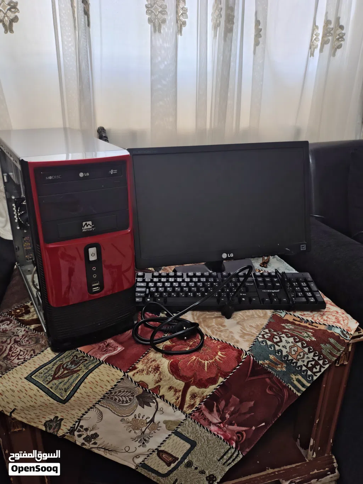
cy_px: 242
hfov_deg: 54.9
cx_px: 182
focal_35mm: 25
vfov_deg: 69.4
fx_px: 349
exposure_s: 1/33.6
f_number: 1.7
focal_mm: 4.71
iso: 408
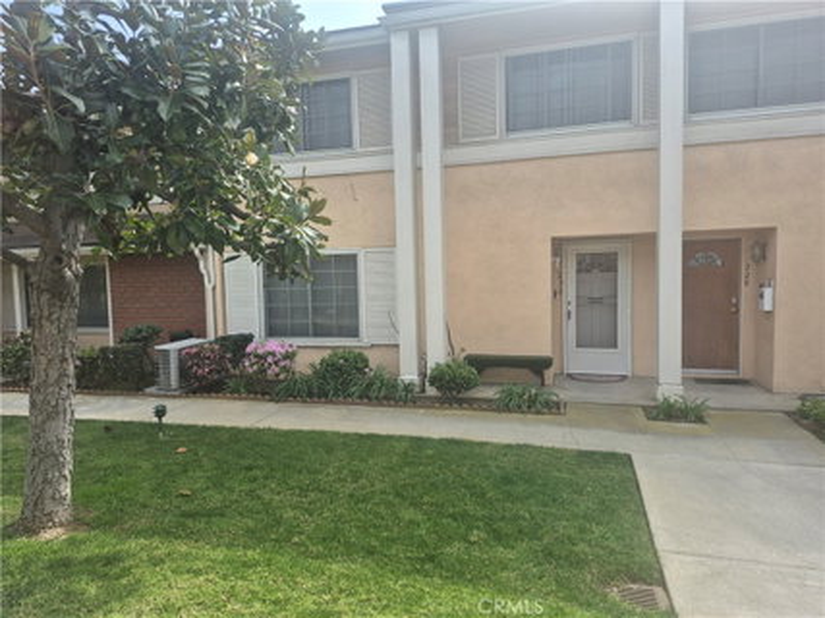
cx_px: 412
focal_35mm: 23
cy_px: 309
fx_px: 548
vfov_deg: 58.9
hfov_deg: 73.9
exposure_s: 1/962
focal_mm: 5.4
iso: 25
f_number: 1.8
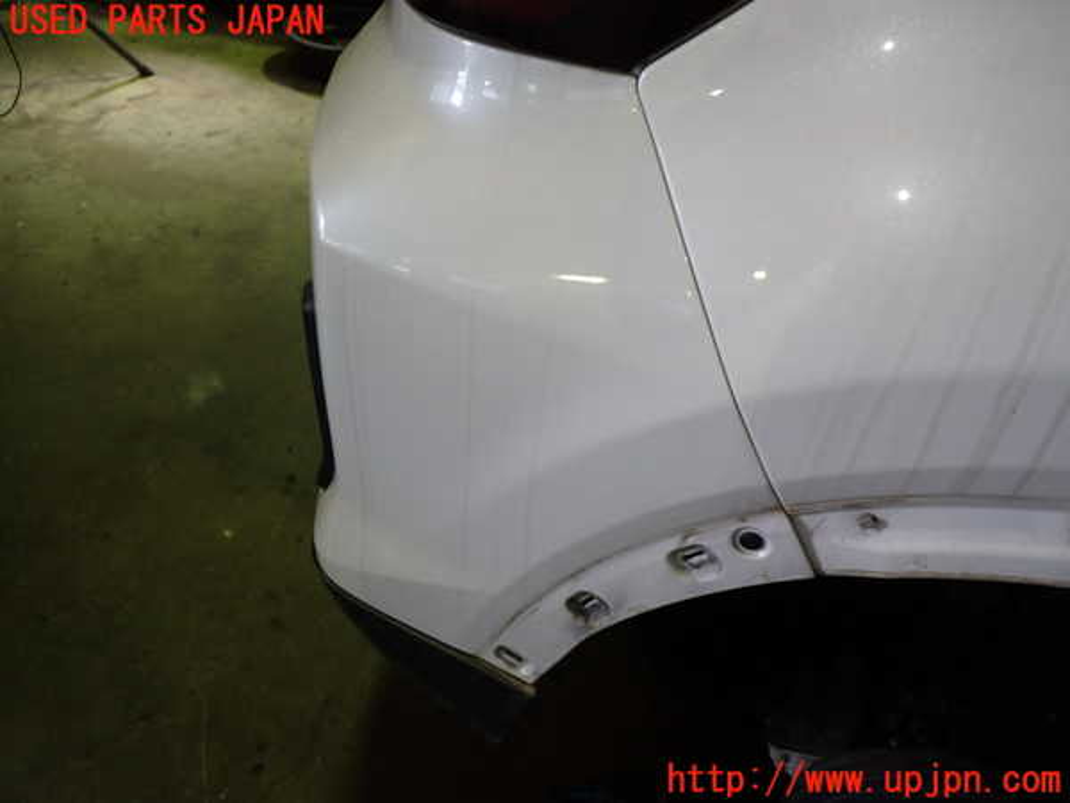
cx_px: 535
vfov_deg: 46.8
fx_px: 927
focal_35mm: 30
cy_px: 402
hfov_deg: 60.0
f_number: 2.3
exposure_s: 1/50
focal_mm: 5.4
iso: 200
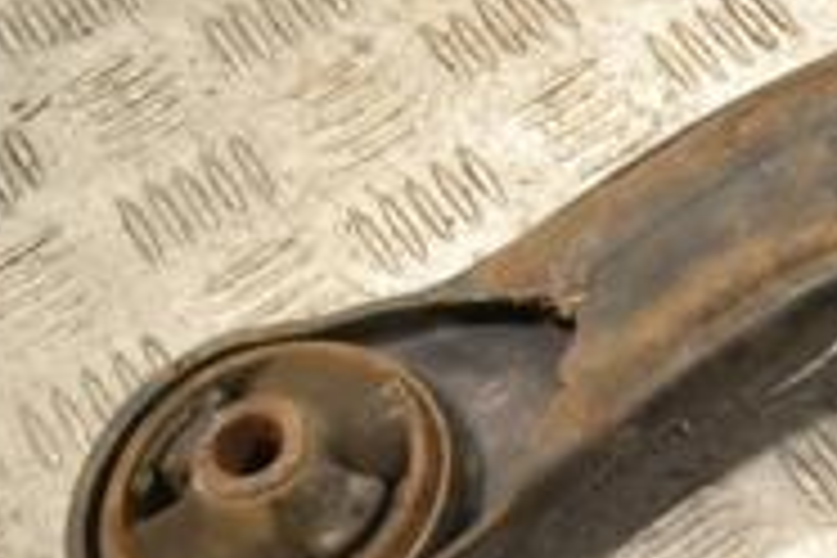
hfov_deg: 18.5
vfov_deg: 13.9
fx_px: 2255
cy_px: -14
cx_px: 1282
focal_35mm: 97
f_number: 9
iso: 3200
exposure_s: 1/320
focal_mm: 20
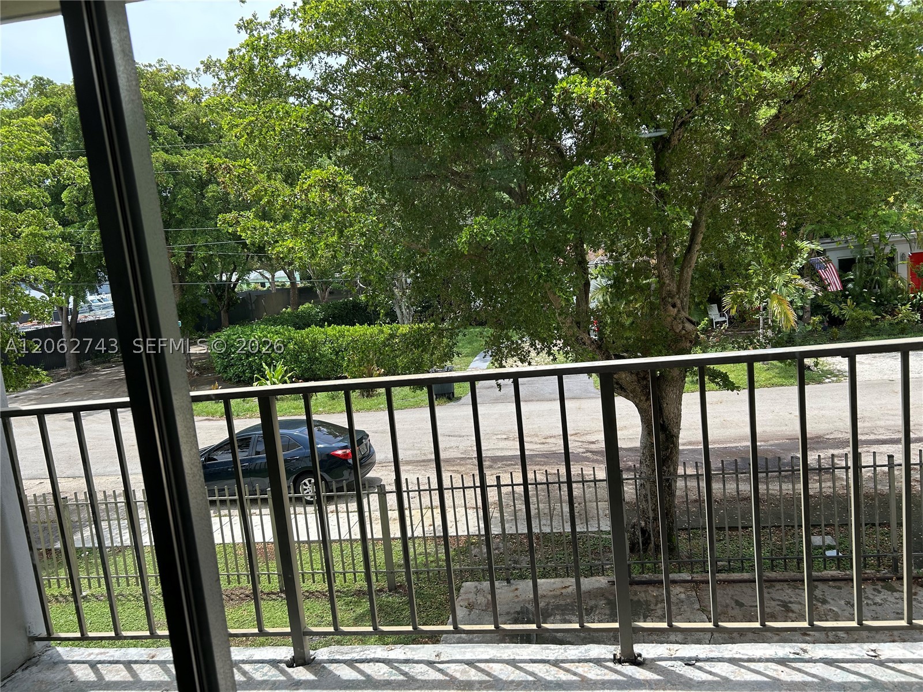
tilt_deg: -7.1
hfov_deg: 67.3
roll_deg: +6.1
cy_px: 346
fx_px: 693
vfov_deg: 53.1
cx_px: 462
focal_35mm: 26
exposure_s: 1/1326
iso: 50
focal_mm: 5.7
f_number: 1.5
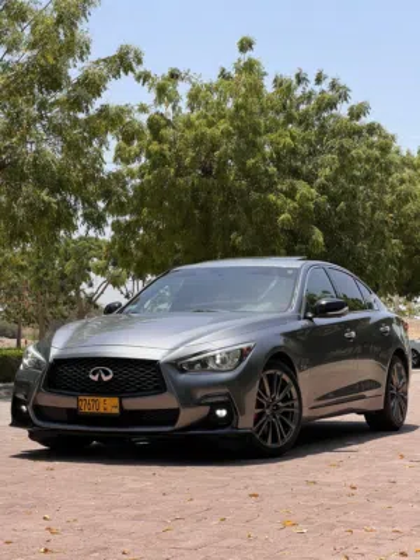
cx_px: 210
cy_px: 280
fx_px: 1246
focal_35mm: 77
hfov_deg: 19.1
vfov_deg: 25.3
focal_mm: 9
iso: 32
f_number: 2.8
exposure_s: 1/585
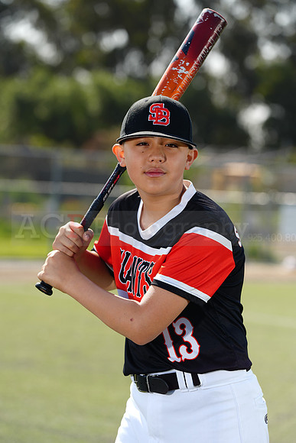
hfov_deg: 8.3
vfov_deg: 12.4
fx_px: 2034
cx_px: 148
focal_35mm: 165
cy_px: 222
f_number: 5
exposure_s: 1/250
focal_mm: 165
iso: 64
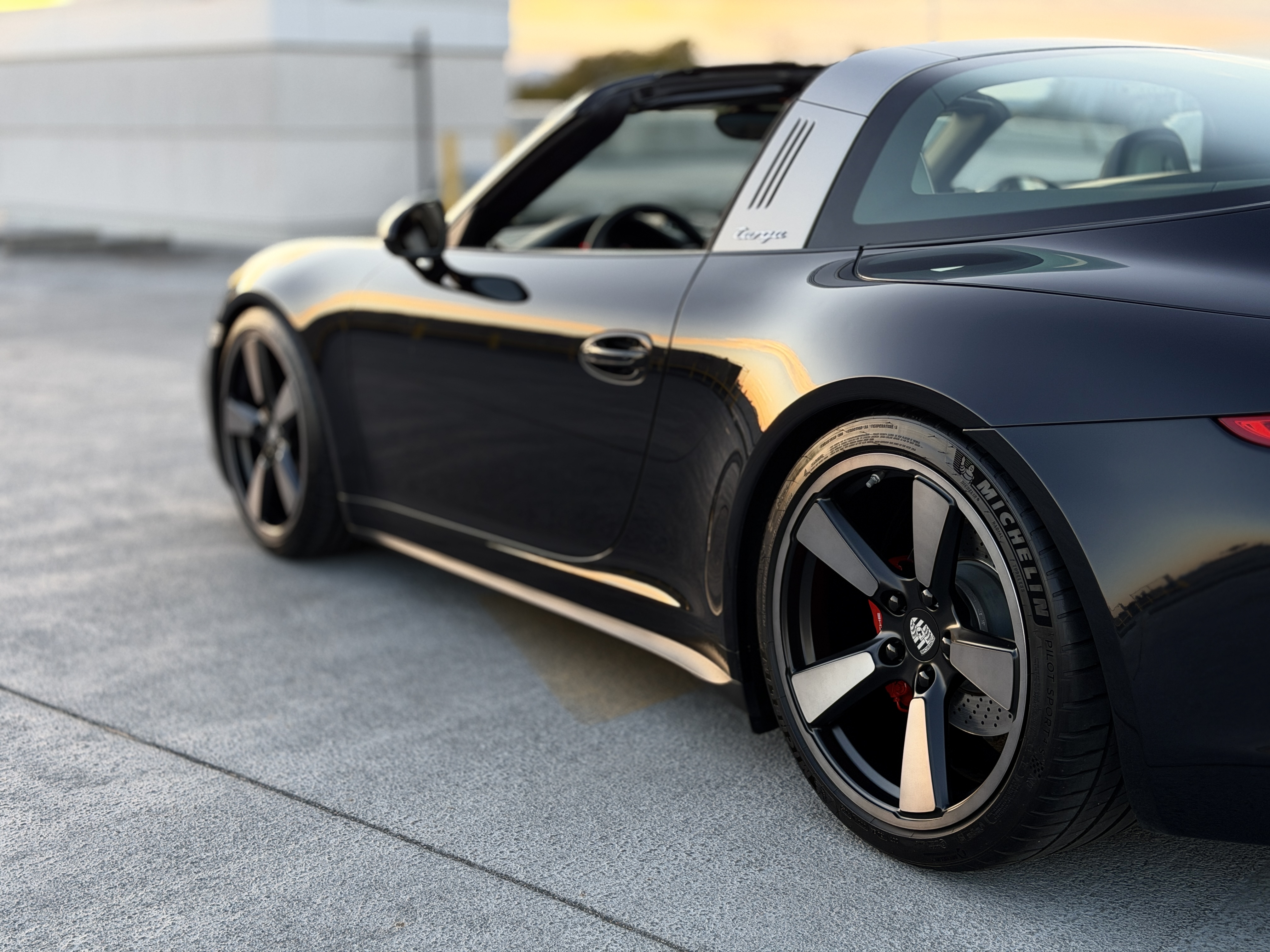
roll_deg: +0.3
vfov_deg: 30.3
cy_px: 476
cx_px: 635
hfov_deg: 39.7
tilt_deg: -11.2
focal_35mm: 48
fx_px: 1761
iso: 100
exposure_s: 1/82
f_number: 1.78
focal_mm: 6.76
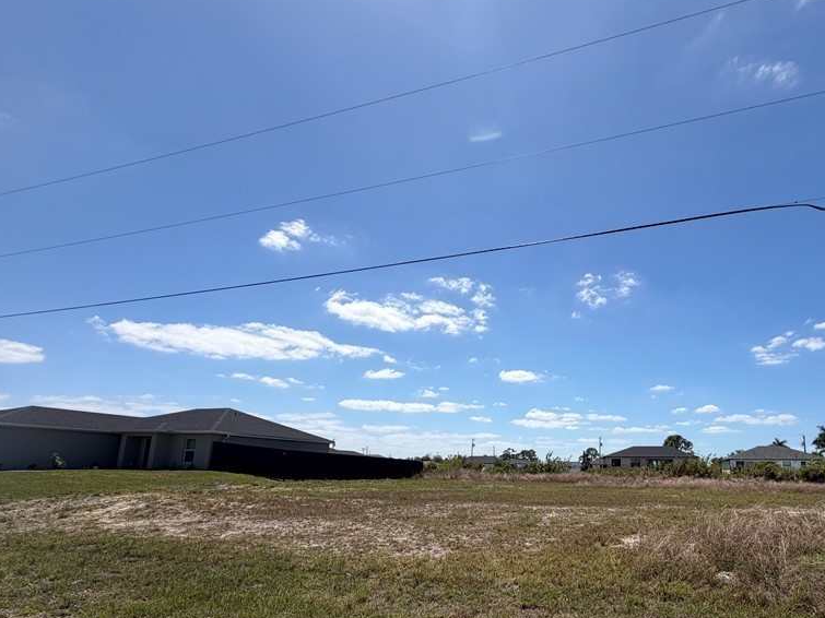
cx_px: 537
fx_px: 453
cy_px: 387
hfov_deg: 82.3
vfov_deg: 67.6
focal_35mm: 19
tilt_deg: +10.4
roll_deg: -0.9
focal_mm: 2.22
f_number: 2.2
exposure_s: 1/1167
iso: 20
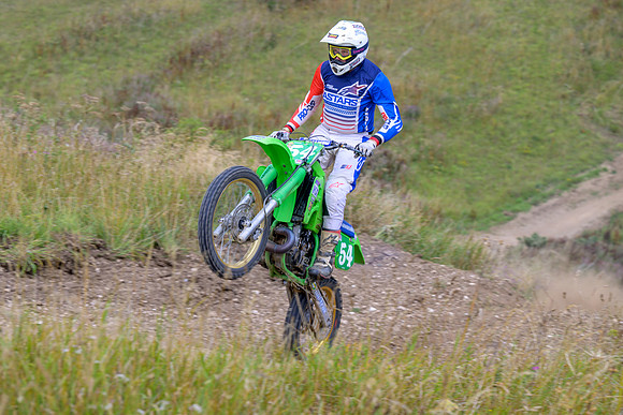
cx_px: 288
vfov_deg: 17.2
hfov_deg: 25.6
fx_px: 1373
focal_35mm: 79
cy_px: 205
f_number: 4
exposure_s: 1/320
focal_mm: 70
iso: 64
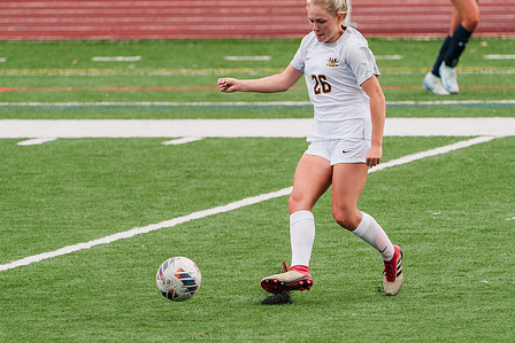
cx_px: 258
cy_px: 169
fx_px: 13165
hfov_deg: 2.2
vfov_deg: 1.5
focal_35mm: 920
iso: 800
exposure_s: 1/1600
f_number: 6.3
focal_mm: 600
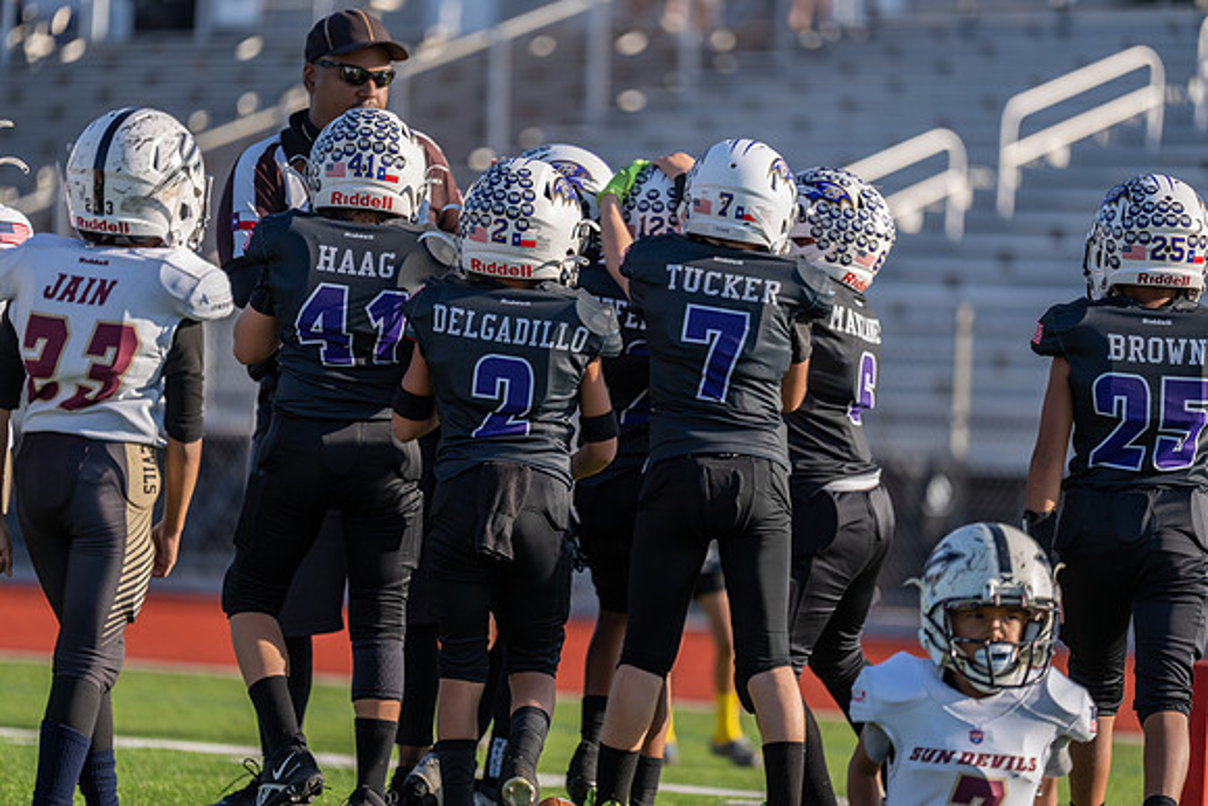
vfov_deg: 7.2
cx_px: 604
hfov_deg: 10.8
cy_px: 403
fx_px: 6410
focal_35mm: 191
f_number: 2.8
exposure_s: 1/2000
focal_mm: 191
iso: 160
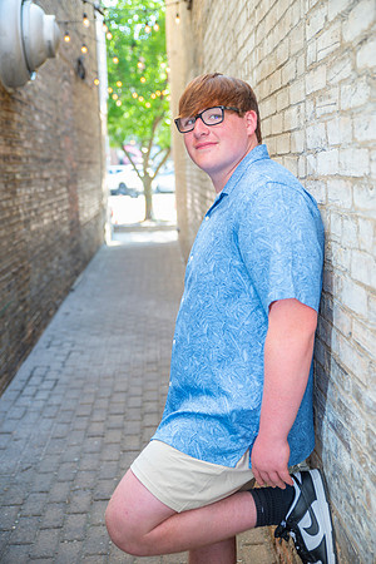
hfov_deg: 31.9
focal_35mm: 42
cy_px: 282
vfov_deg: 46.4
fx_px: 658
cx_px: 188
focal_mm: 42
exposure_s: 1/80
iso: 160
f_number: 2.8
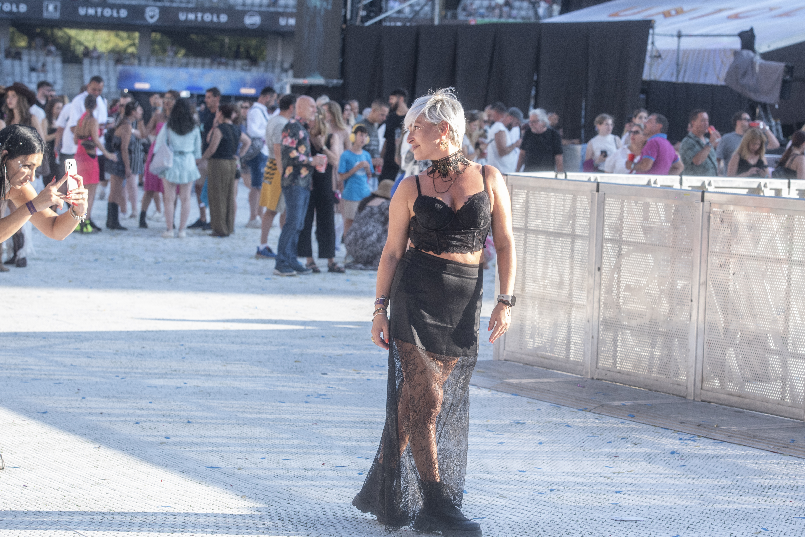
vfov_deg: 13.6
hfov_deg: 20.2
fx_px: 2258
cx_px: 441
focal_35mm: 101
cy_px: 262
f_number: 2.8
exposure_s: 1/400
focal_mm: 92
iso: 800
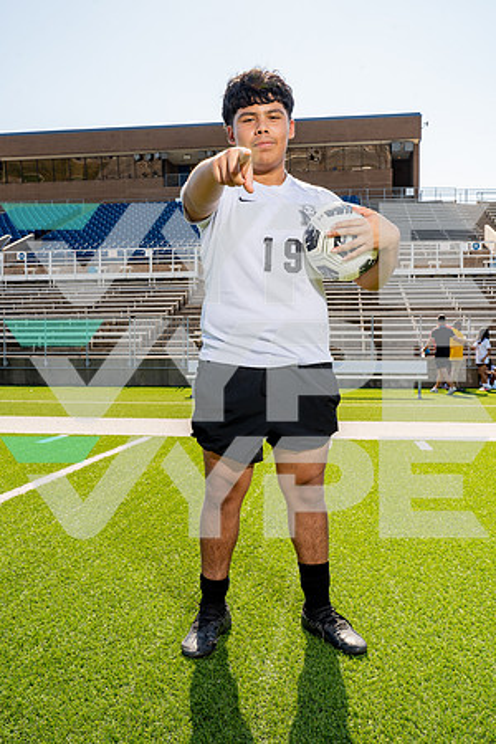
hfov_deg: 40.0
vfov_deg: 57.2
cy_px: 372
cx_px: 248
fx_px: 682
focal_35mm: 33
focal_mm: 33
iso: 320
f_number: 11
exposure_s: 1/250
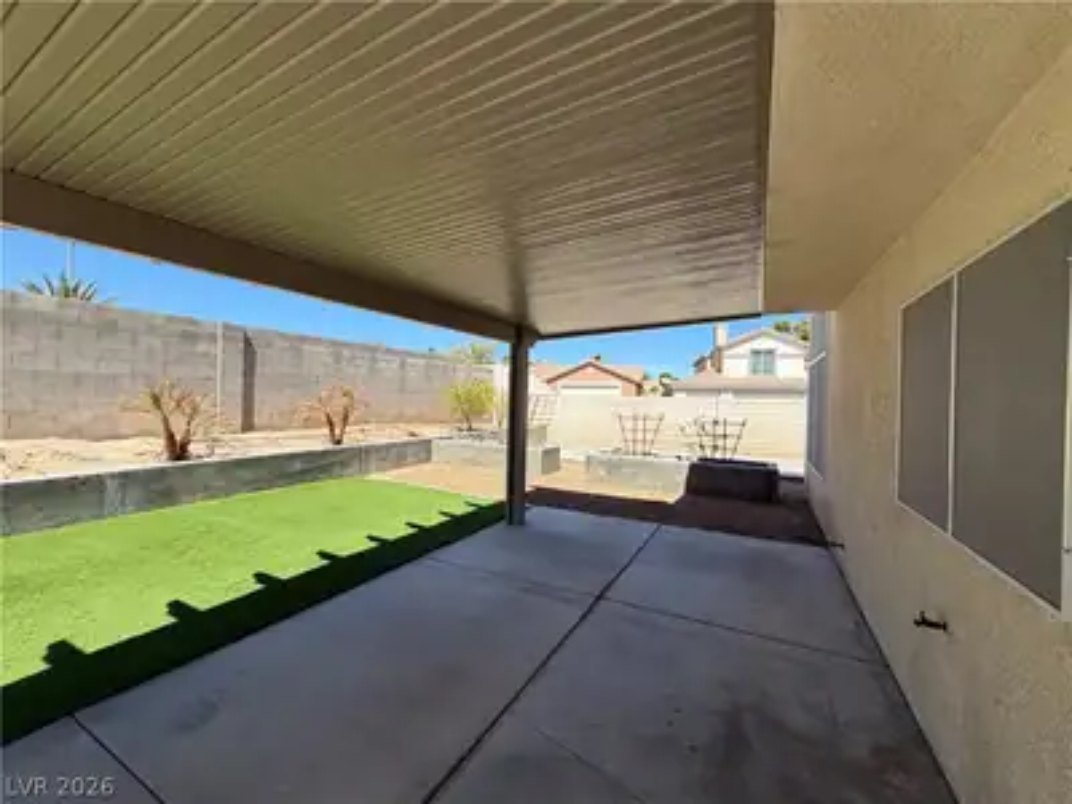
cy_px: 402
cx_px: 536
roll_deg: -0.9
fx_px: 434
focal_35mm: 14
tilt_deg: -0.6
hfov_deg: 102.1
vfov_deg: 85.7
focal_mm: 2.22
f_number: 2.2
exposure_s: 1/770
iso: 32
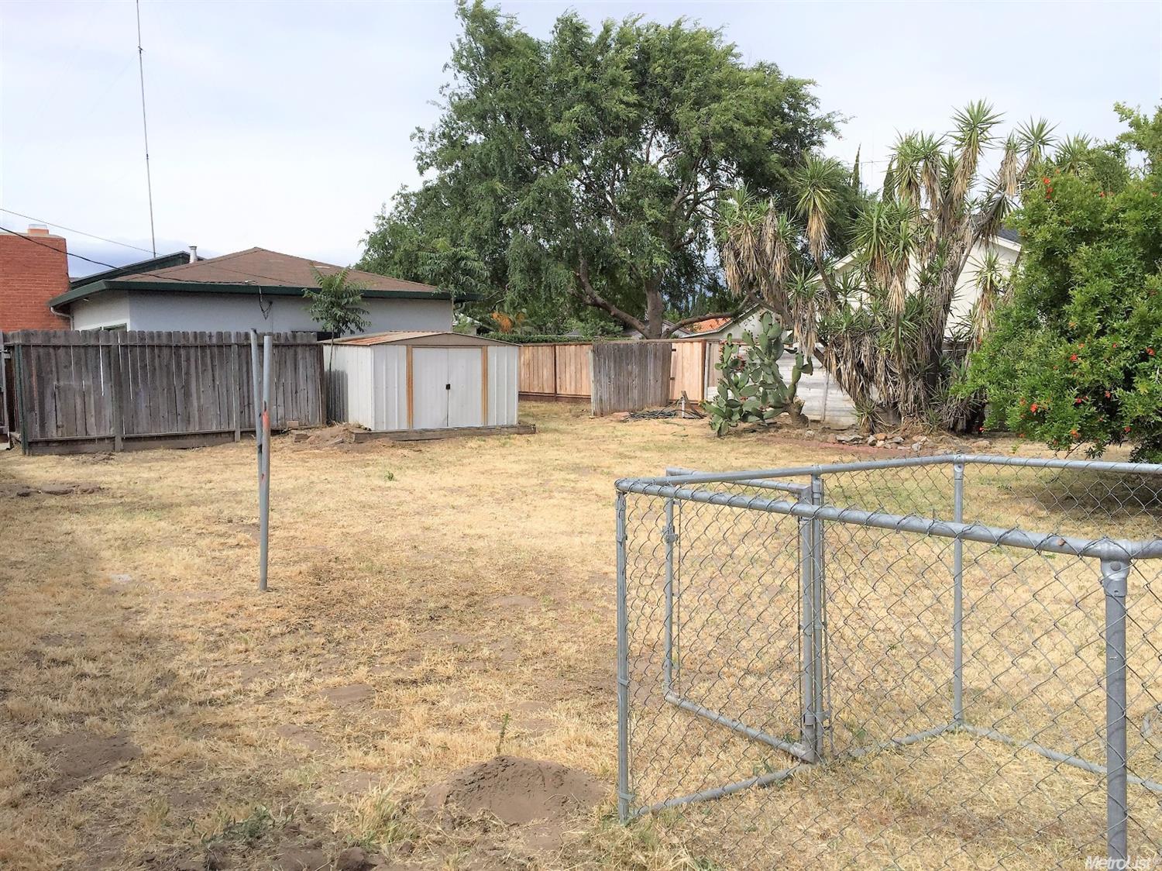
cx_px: 581
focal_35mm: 29
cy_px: 436
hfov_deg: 61.7
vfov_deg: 48.2
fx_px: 973
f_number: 2.2
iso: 32
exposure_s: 1/3597
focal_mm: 4.15
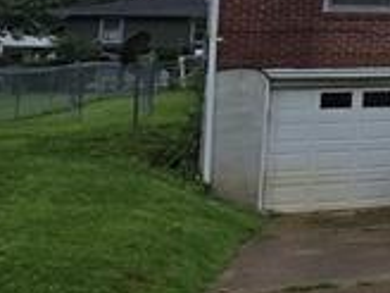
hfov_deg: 15.6
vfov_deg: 17.2
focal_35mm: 81
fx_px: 913
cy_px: -76
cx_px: 889
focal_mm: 2.2
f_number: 2.2
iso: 50
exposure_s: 1/1293
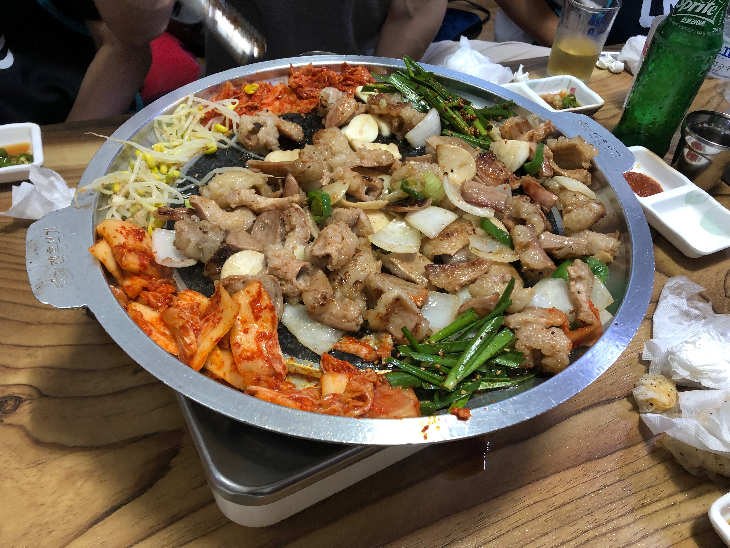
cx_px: 365
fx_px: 590
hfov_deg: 63.4
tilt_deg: -47.3
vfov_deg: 49.7
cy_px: 274
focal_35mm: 28
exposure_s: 1/20
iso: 40
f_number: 1.8
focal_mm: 3.99
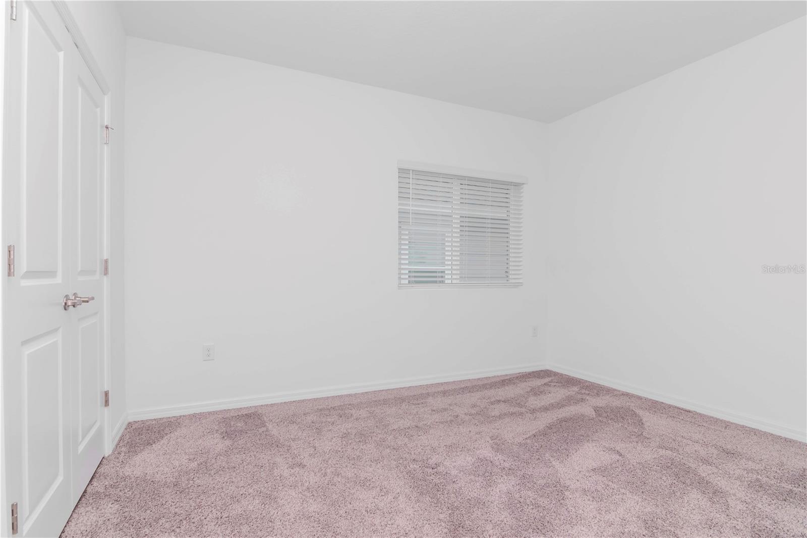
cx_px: 404
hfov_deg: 95.0
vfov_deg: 72.0
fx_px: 370
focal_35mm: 16
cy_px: 269
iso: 800
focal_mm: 11
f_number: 10
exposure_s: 1/160
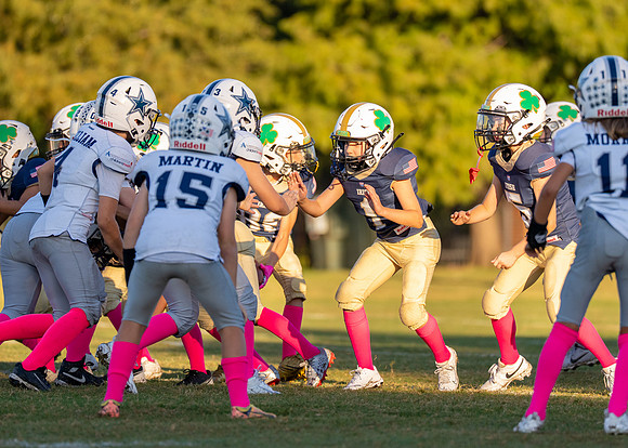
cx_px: 353
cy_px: 199
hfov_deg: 5.5
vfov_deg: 4.0
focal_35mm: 364
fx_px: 6487
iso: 400
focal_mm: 200
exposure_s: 1/2000
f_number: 2.8
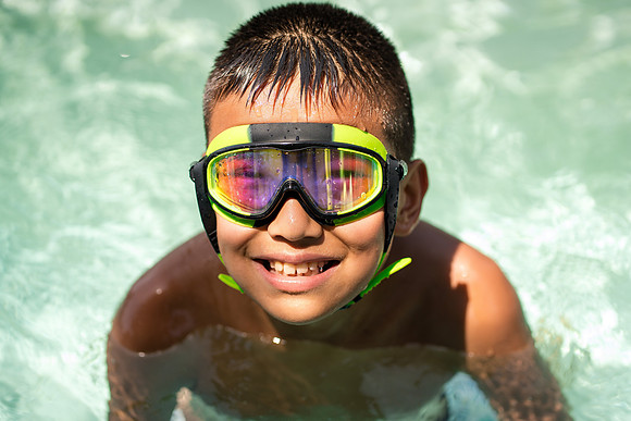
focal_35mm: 85
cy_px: 210
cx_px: 316
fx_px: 1490
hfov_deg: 23.9
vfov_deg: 16.1
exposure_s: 1/1600
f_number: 2.8
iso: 200
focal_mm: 85
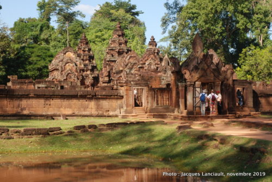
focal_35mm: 60
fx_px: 454
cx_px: 136
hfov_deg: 33.4
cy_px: 91
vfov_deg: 22.7
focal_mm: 40
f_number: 16
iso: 100
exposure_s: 1/30
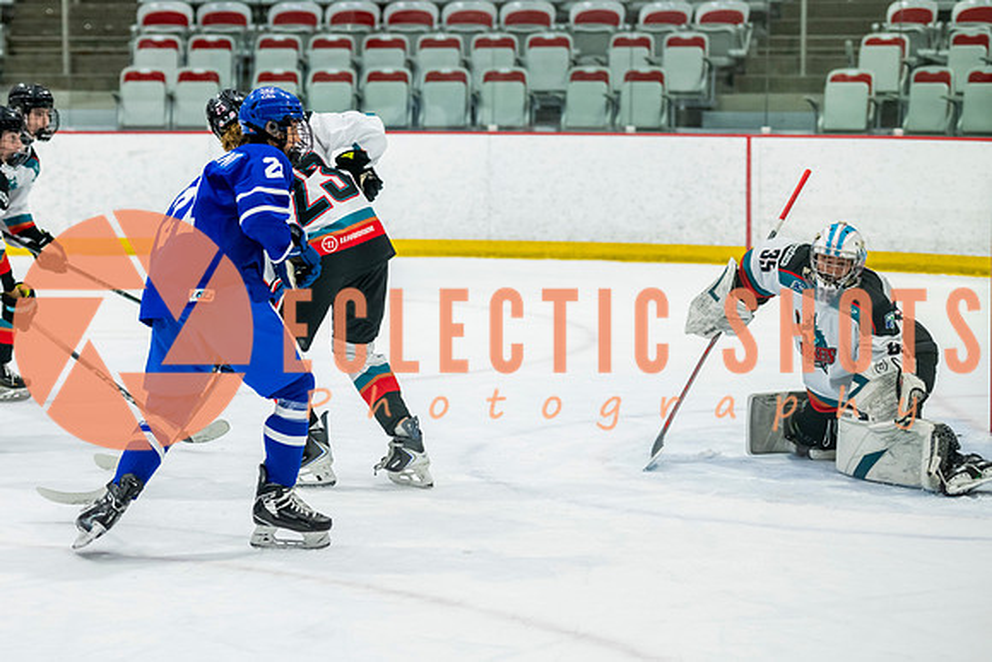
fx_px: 3554
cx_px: 325
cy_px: 293
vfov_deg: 10.6
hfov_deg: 15.9
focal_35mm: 129
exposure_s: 1/1000
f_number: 3.2
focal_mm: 95
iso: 1600
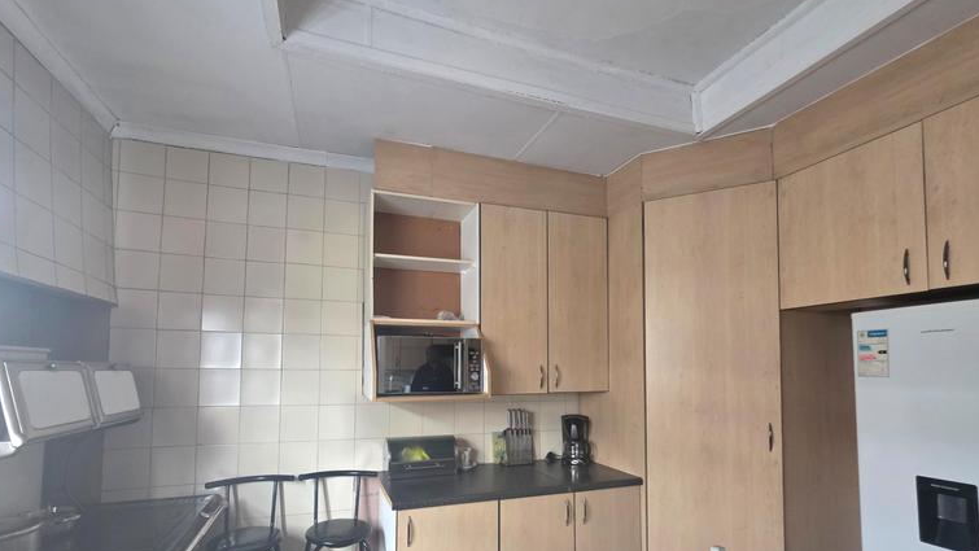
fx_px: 389
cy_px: 355
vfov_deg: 69.1
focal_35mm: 15
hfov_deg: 102.9
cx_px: 464
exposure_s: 1/50.3
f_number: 1.9
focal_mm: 2.2
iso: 320
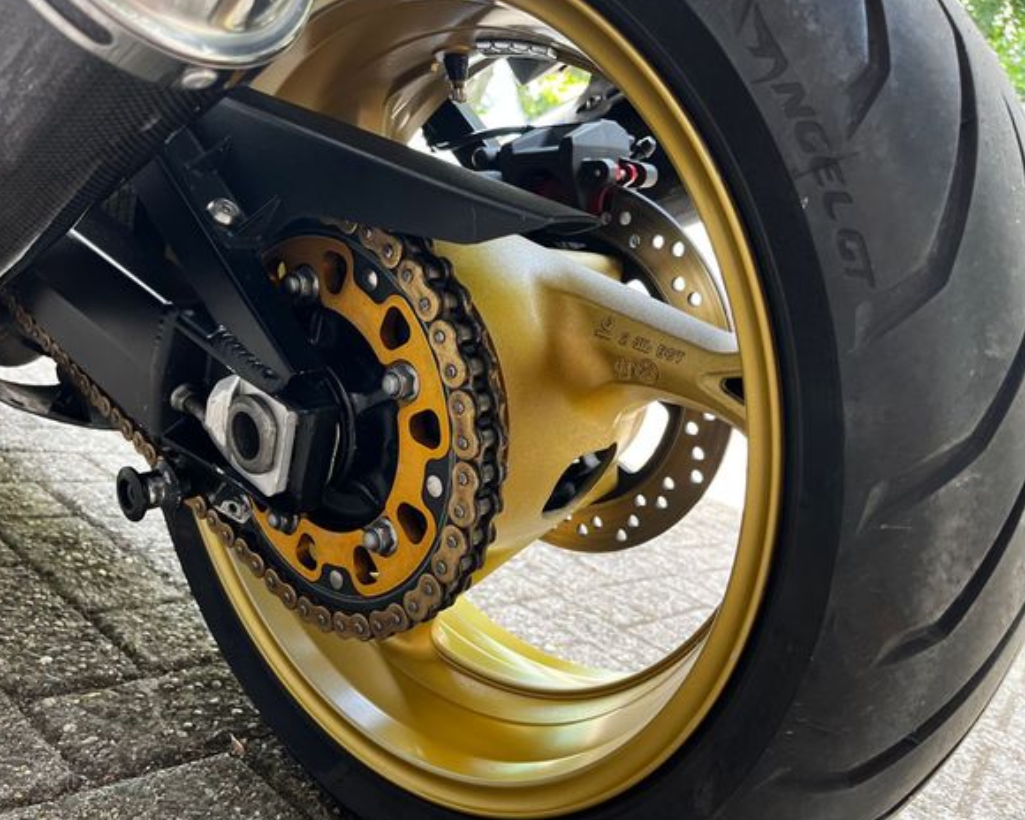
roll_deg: -17.1
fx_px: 849
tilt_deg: -9.2
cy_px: 406
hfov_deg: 62.2
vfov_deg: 51.5
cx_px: 488
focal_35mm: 28
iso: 125
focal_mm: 5.1
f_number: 1.6
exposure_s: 1/117
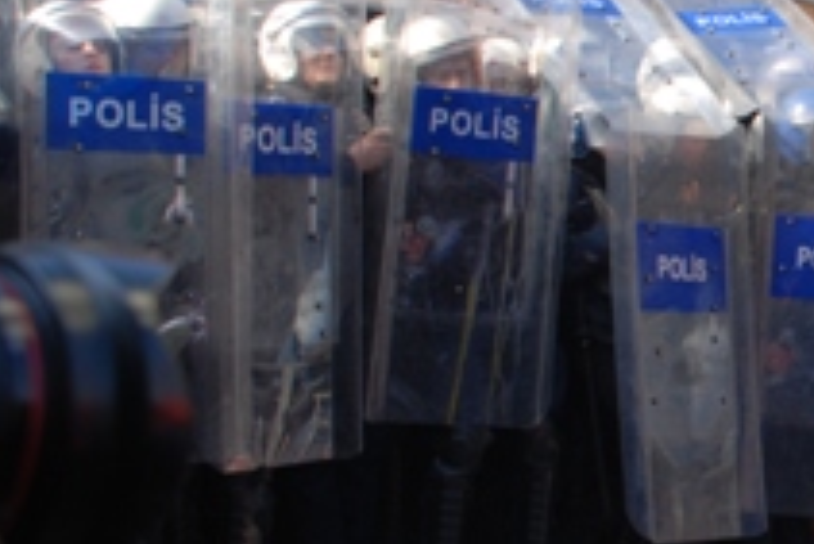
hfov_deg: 21.6
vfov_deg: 15.9
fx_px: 1946
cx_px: 1026
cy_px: 282
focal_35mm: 86
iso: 125
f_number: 5.6
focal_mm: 22
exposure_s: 1/125
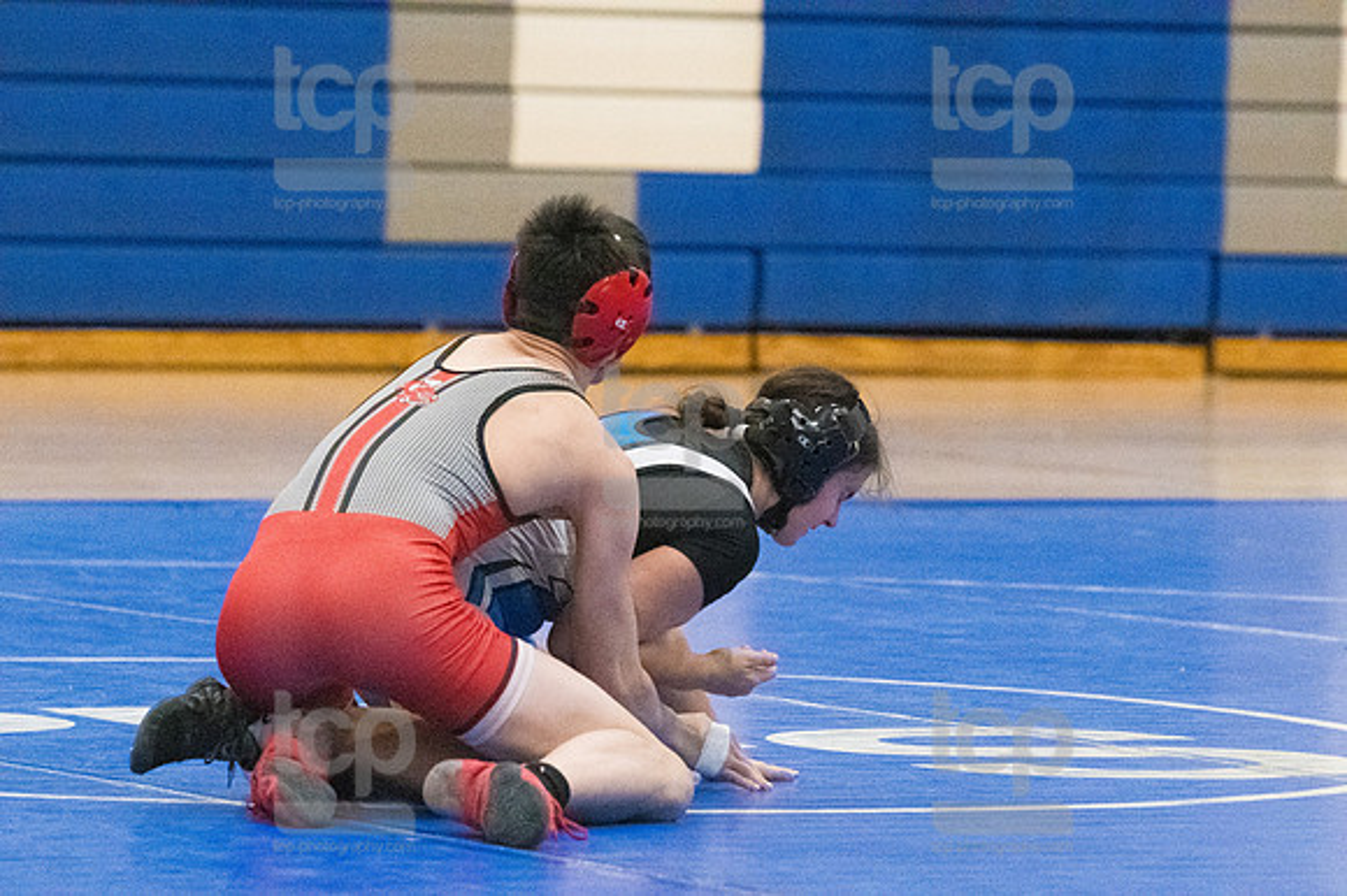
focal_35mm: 262
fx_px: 9797
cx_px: 674
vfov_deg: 5.2
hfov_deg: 7.9
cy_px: 448
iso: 10000
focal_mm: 175
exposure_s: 1/1600
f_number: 4.5
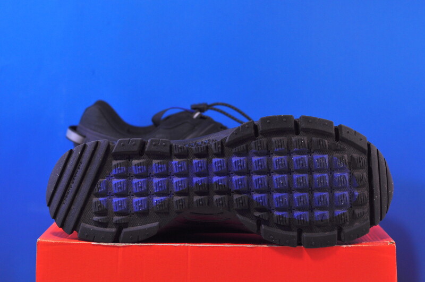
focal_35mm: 75
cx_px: 212
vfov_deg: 18.1
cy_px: 141
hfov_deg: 27.0
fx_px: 884
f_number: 3.2
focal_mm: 50
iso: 250
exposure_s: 1/250
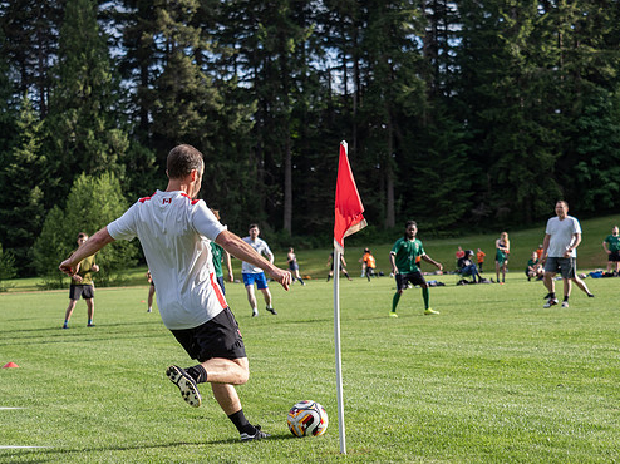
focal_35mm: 94
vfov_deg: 15.7
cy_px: 270
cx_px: 280
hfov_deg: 20.9
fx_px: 1683
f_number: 2.8
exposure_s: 1/1250
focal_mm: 40
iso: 200
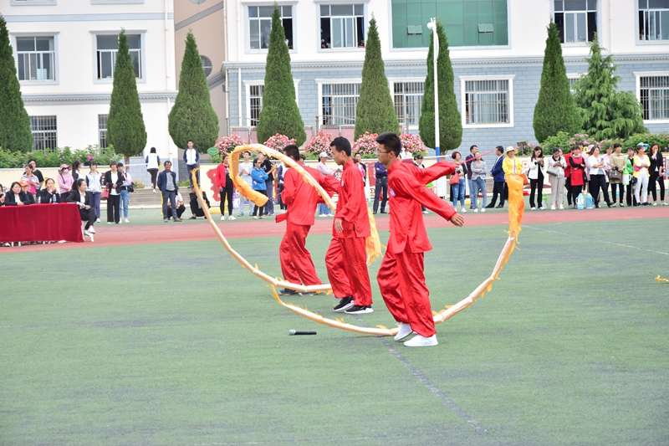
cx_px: 334
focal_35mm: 105
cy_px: 223
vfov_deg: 13.0
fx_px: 1951
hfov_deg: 19.5
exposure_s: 1/750
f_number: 6.7
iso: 400
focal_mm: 70
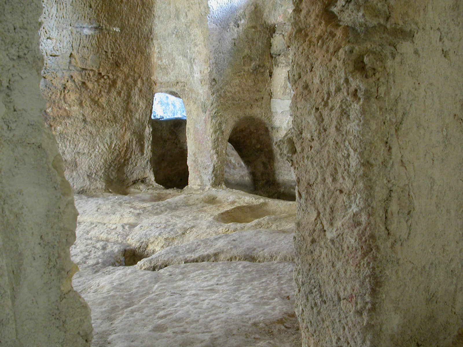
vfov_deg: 37.7
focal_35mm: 38
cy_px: 174
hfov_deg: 49.0
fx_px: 508
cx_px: 232
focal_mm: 7.85
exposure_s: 1/5.6
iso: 100
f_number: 2.6
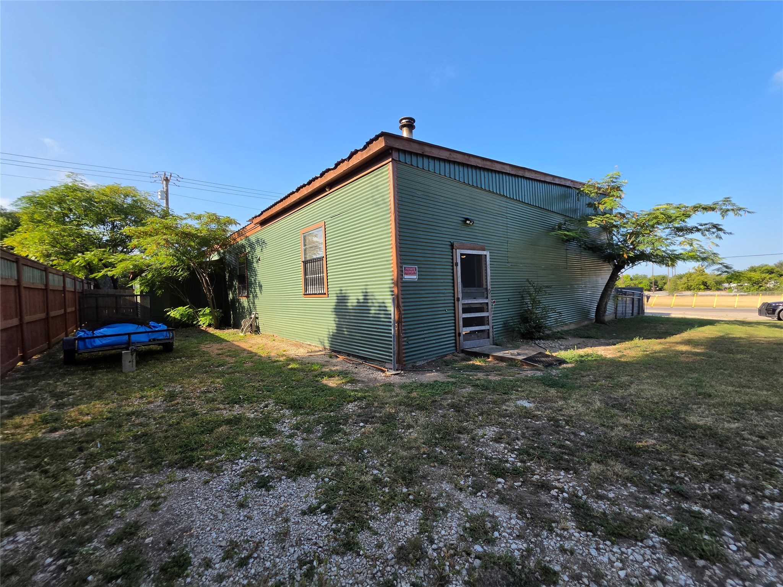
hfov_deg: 106.2
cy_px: 294
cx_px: 392
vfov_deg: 89.9
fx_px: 294
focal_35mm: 13
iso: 32
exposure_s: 1/997
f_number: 1.9
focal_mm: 2.2
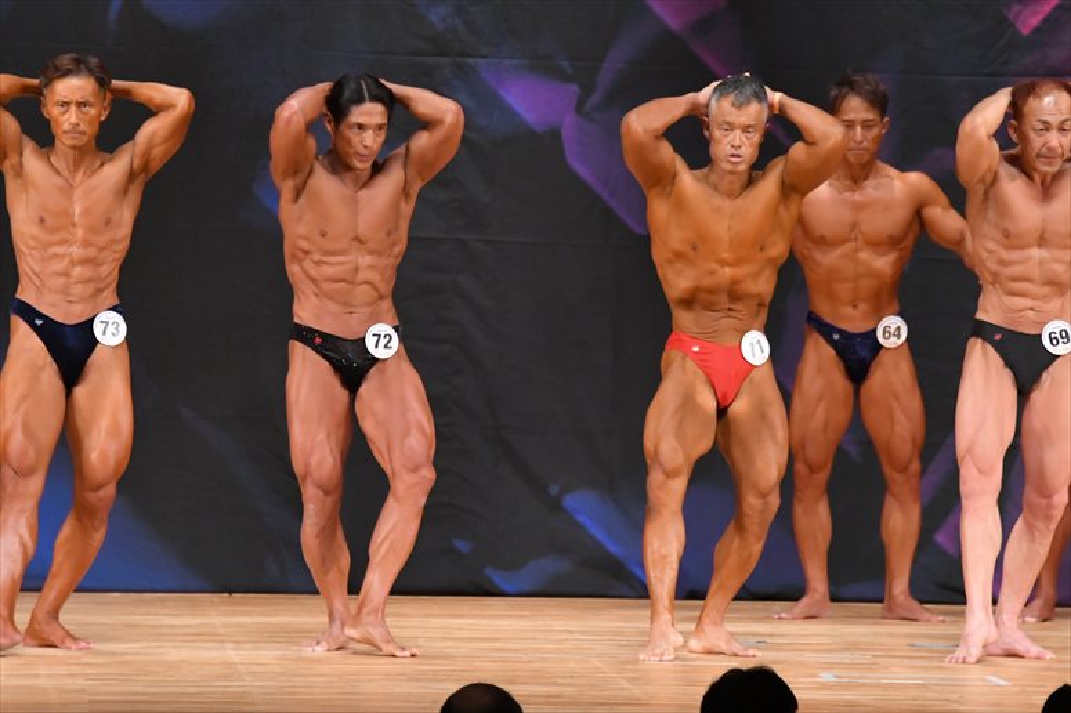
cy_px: 356
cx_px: 536
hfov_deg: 7.6
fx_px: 8029
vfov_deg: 5.1
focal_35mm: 270
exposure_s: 1/400
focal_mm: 180
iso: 6400
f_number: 5.6
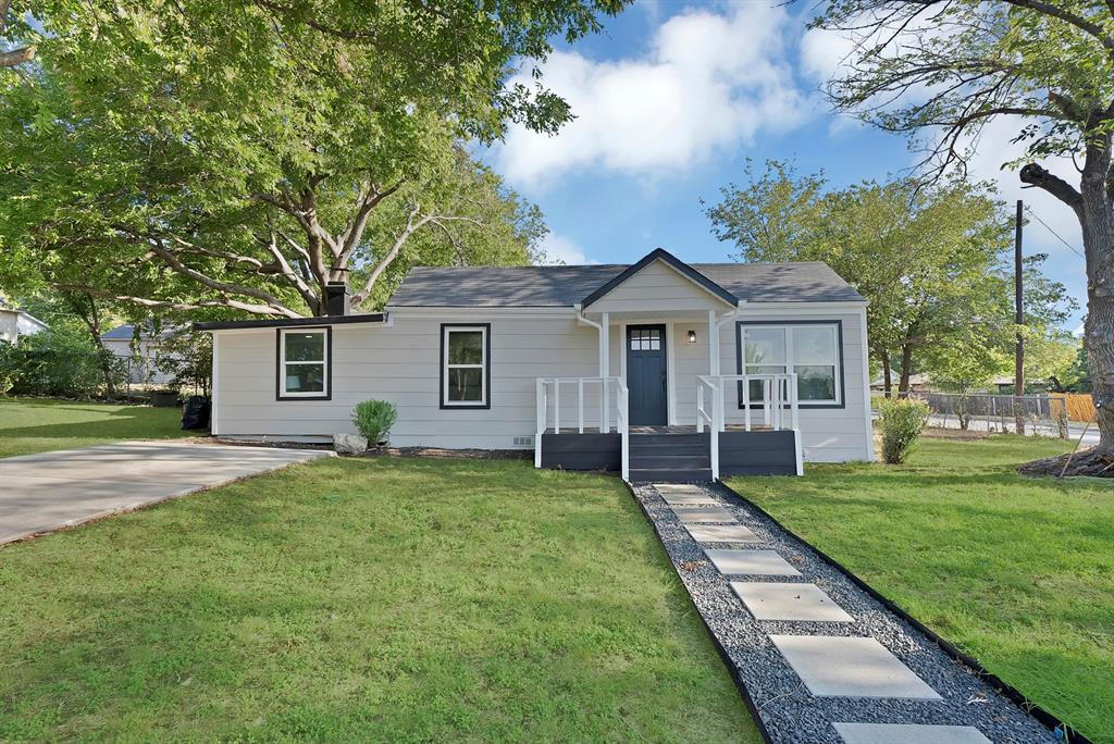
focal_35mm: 18
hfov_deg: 90.0
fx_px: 557
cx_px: 557
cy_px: 372
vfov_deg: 67.5
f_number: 9
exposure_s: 1/80
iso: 640
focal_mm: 18
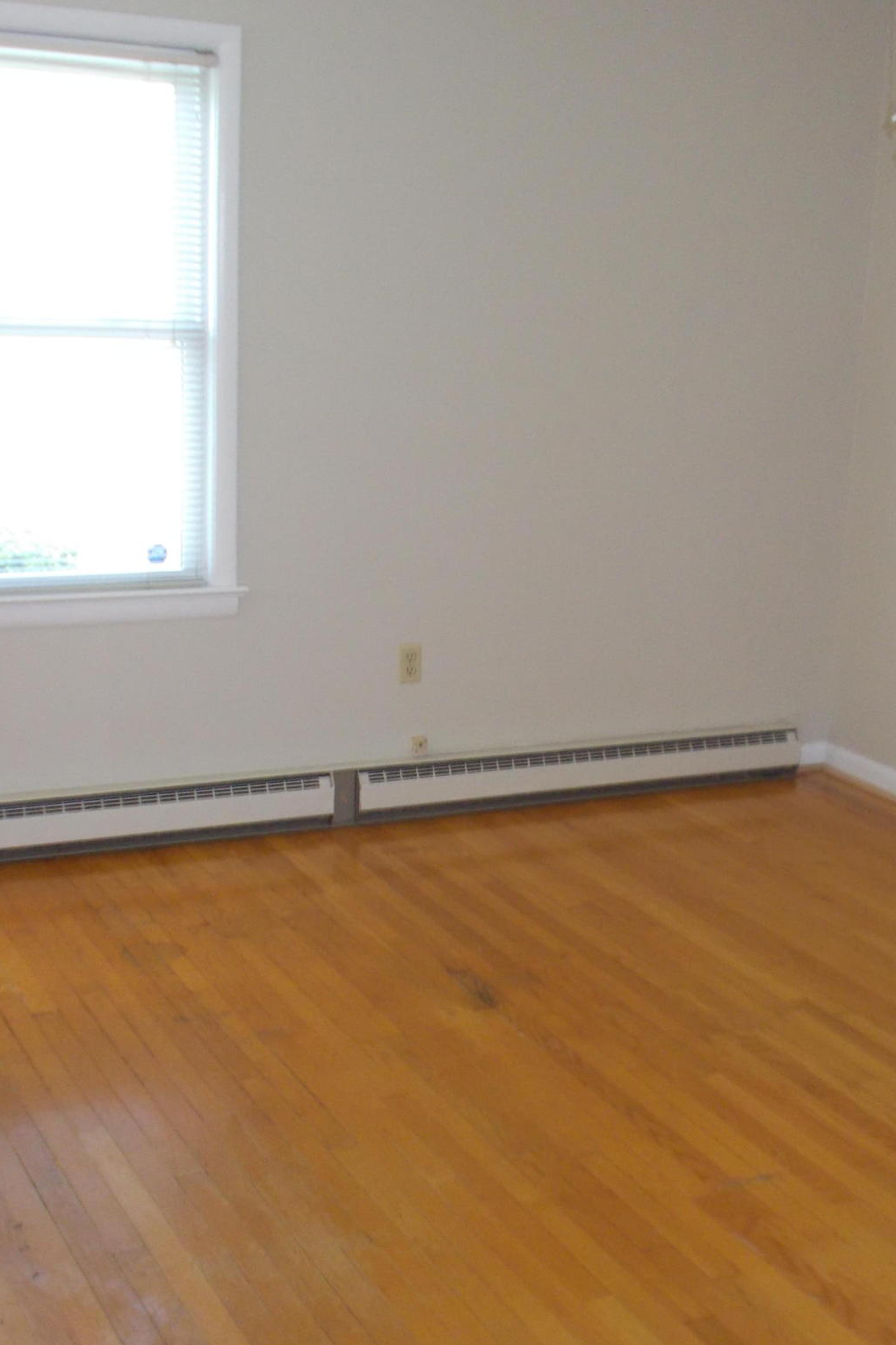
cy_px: 737
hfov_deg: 25.5
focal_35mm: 53
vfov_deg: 37.5
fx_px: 1979
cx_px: 530
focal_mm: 6.9
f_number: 3.9
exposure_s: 1/30
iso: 280
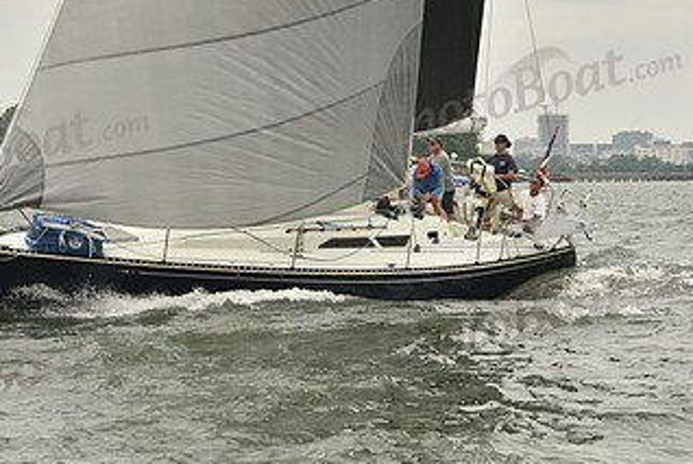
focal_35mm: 173
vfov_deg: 8.0
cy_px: 236
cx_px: 264
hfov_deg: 11.9
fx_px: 3335
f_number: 9
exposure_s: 1/640
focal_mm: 95
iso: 250
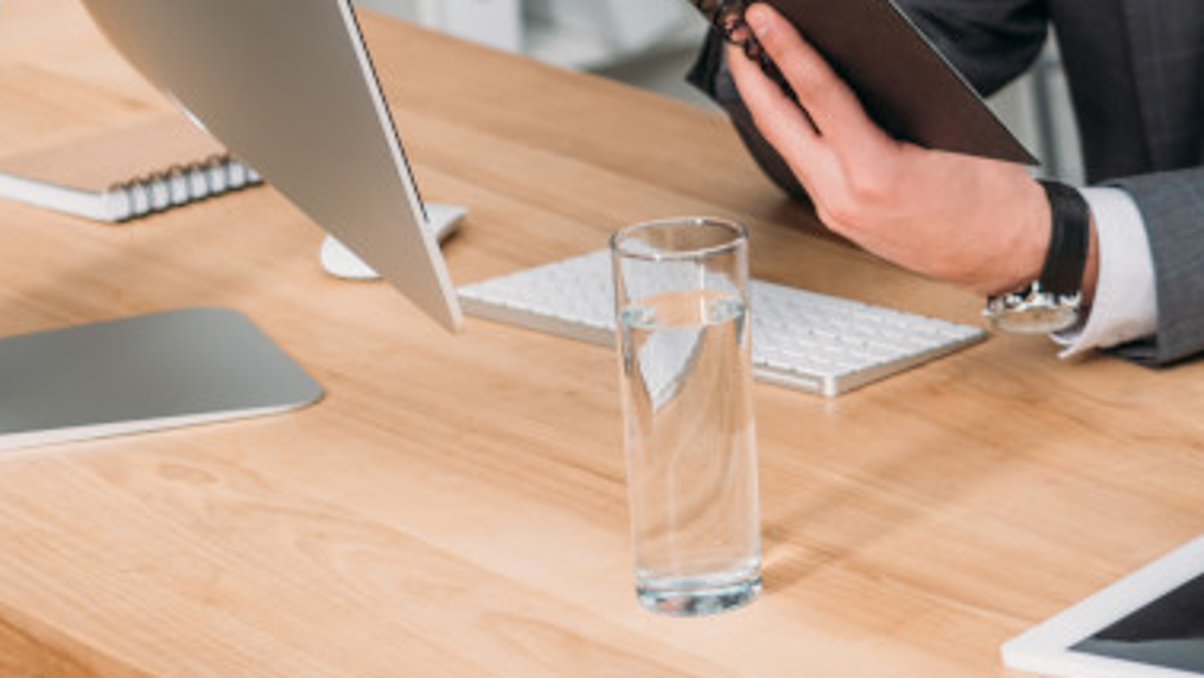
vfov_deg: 6.9
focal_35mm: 173
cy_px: -524
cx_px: 1548
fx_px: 5525
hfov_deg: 12.1
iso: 100
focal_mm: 52
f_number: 3.2
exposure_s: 1/200
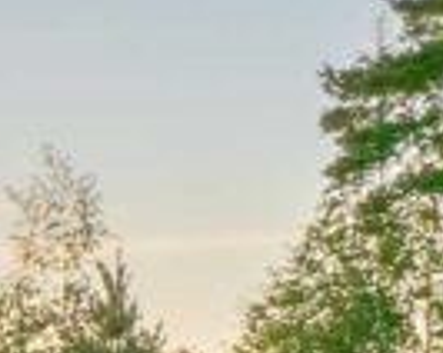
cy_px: 806
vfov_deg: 8.9
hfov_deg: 8.8
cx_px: -1069
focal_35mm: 159
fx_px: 2082
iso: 100
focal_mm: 8.38
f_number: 2.8
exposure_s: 1/640
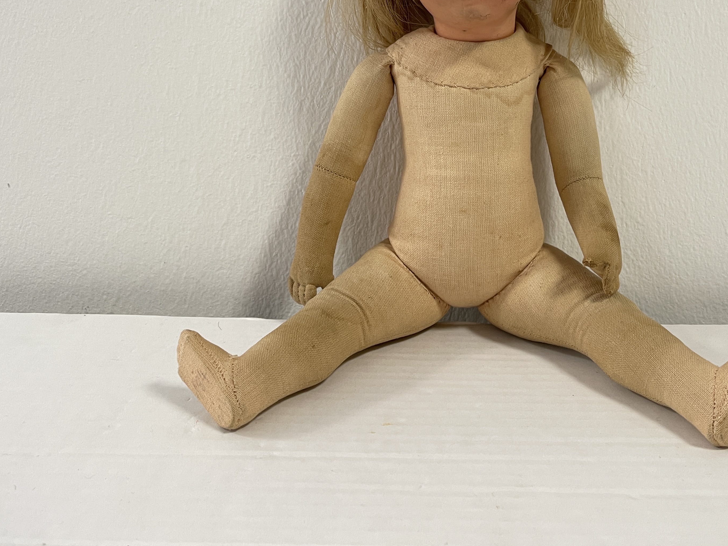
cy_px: 144
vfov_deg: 37.8
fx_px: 778
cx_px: 404
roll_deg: -0.7
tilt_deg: -5.3
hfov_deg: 50.0
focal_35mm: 37
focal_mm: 5.1
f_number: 1.6
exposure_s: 1/50
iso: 80
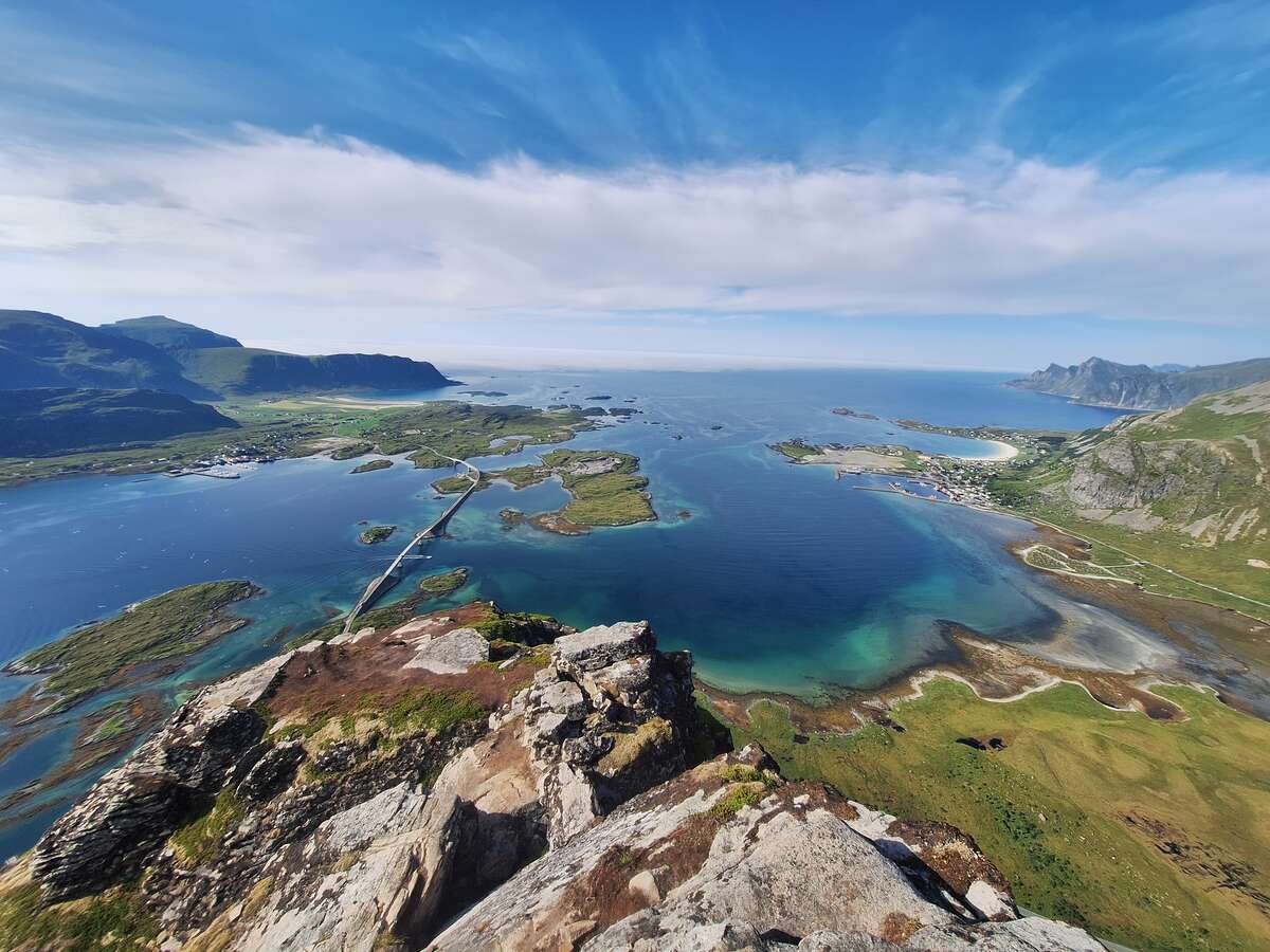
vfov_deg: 89.9
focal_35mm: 13
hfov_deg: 106.2
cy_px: 476
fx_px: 477
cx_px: 635
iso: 40
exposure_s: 1/1488
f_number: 2.2
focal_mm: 1.74
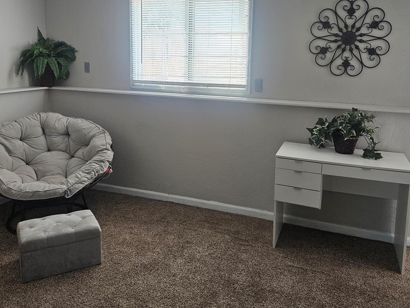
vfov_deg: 43.8
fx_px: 379
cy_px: 117
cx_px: 203
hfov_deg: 56.8
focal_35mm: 32
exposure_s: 1/180
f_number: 1.8
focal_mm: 5.4
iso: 200
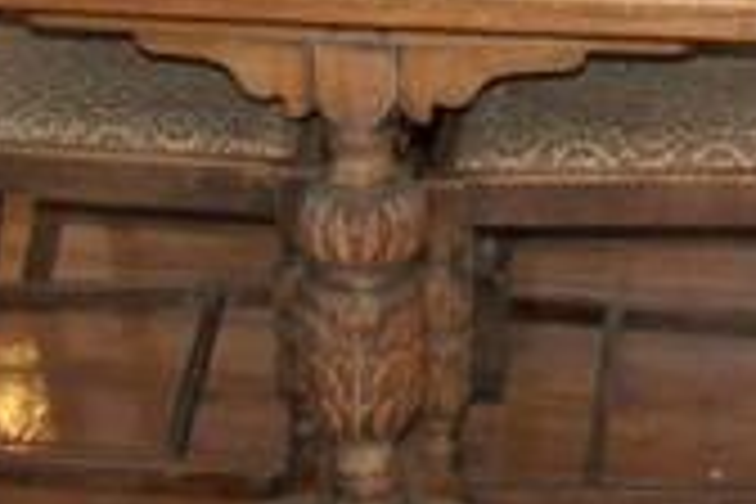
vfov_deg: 10.0
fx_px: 2709
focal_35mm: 129
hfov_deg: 15.8
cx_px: 554
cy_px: -414
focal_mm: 22
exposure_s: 1/60
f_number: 3.5
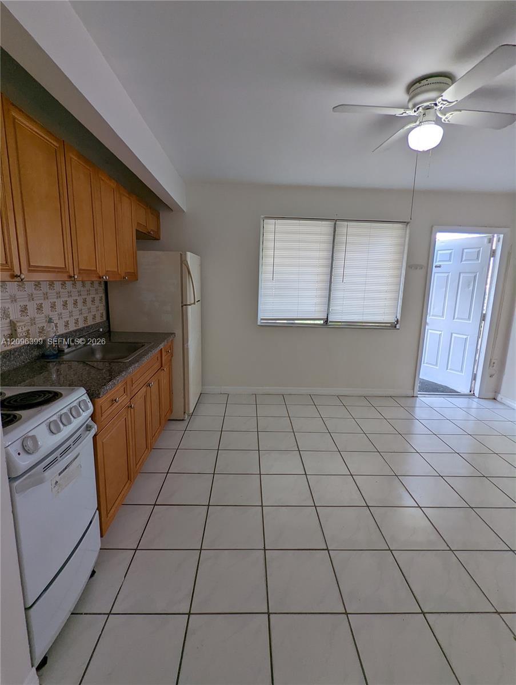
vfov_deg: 94.4
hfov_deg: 78.2
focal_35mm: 16
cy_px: 342
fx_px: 317
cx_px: 258
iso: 90
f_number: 2.2
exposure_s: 1/120
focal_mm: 2.35
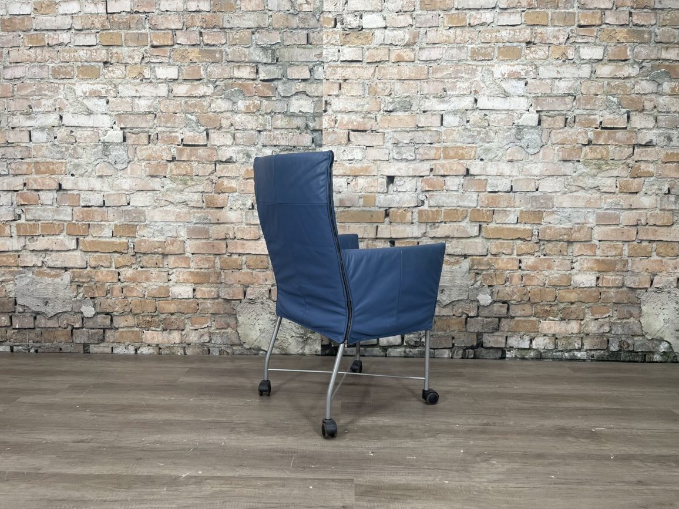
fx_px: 530
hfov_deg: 65.3
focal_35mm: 27
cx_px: 333
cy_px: 256
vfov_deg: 51.4
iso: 100
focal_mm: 5.1
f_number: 1.6
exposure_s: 1/100
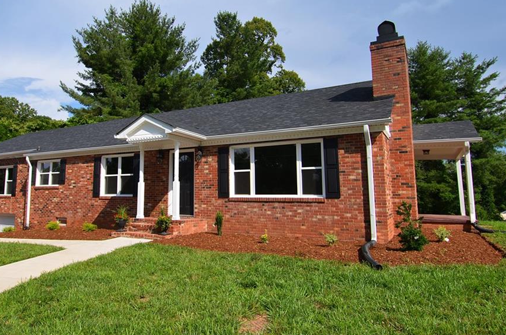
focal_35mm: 25
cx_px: 210
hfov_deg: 71.1
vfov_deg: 50.9
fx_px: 351
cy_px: 146
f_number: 10
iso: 100
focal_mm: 14
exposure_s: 1/250
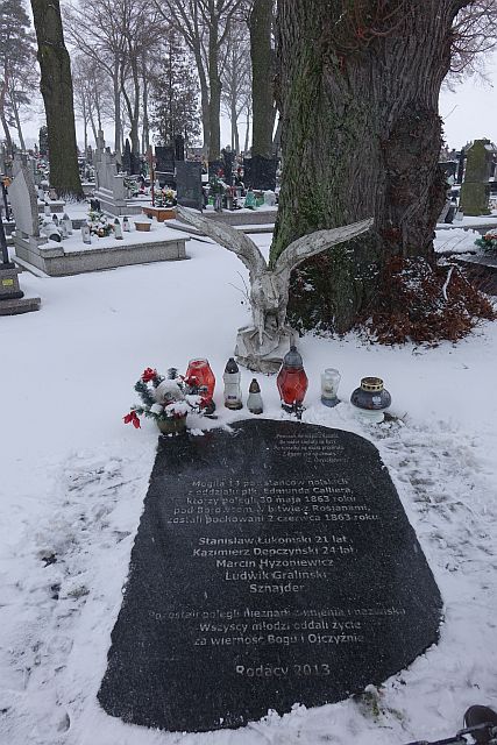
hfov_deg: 48.0
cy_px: 372
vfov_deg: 67.4
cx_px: 248
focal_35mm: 27
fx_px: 559
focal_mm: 9.87
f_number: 4
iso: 125
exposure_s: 1/250
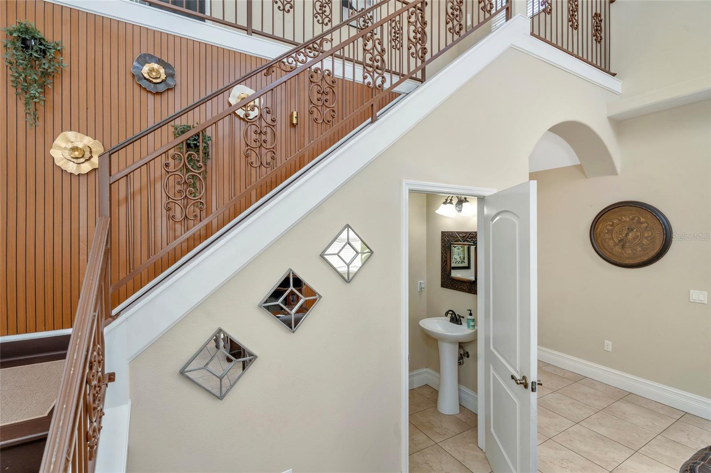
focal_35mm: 16
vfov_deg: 73.7
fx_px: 316
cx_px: 356
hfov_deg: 96.7
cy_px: 236
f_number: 6.7
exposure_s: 1/60
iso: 250
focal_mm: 16
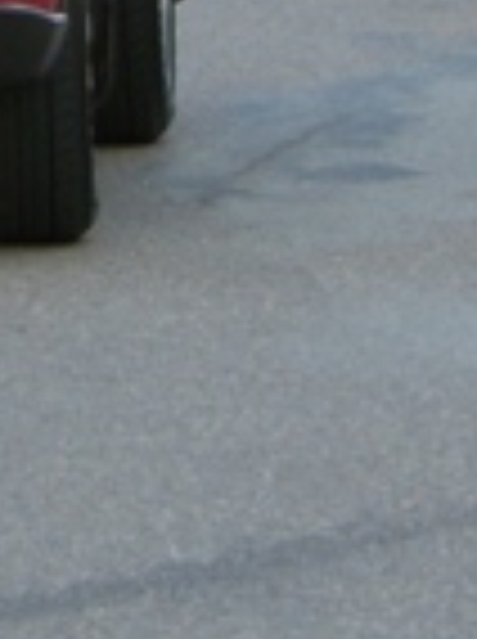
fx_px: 9159
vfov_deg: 4.0
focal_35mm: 497
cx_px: -81
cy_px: -432
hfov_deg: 3.0
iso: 50
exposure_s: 1/250
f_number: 4.6
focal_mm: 28.3
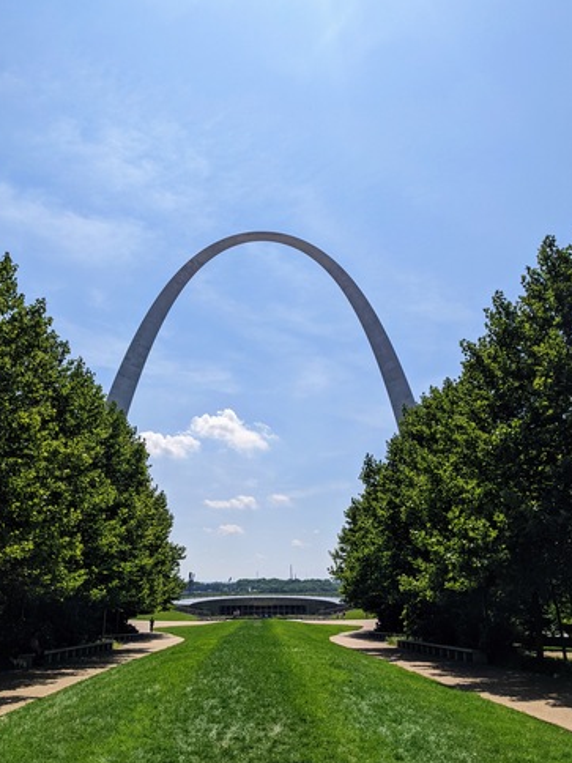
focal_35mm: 29
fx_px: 639
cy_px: 369
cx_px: 284
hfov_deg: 48.2
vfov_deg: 61.6
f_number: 1.73
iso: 64
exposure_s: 1/7812
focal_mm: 4.38
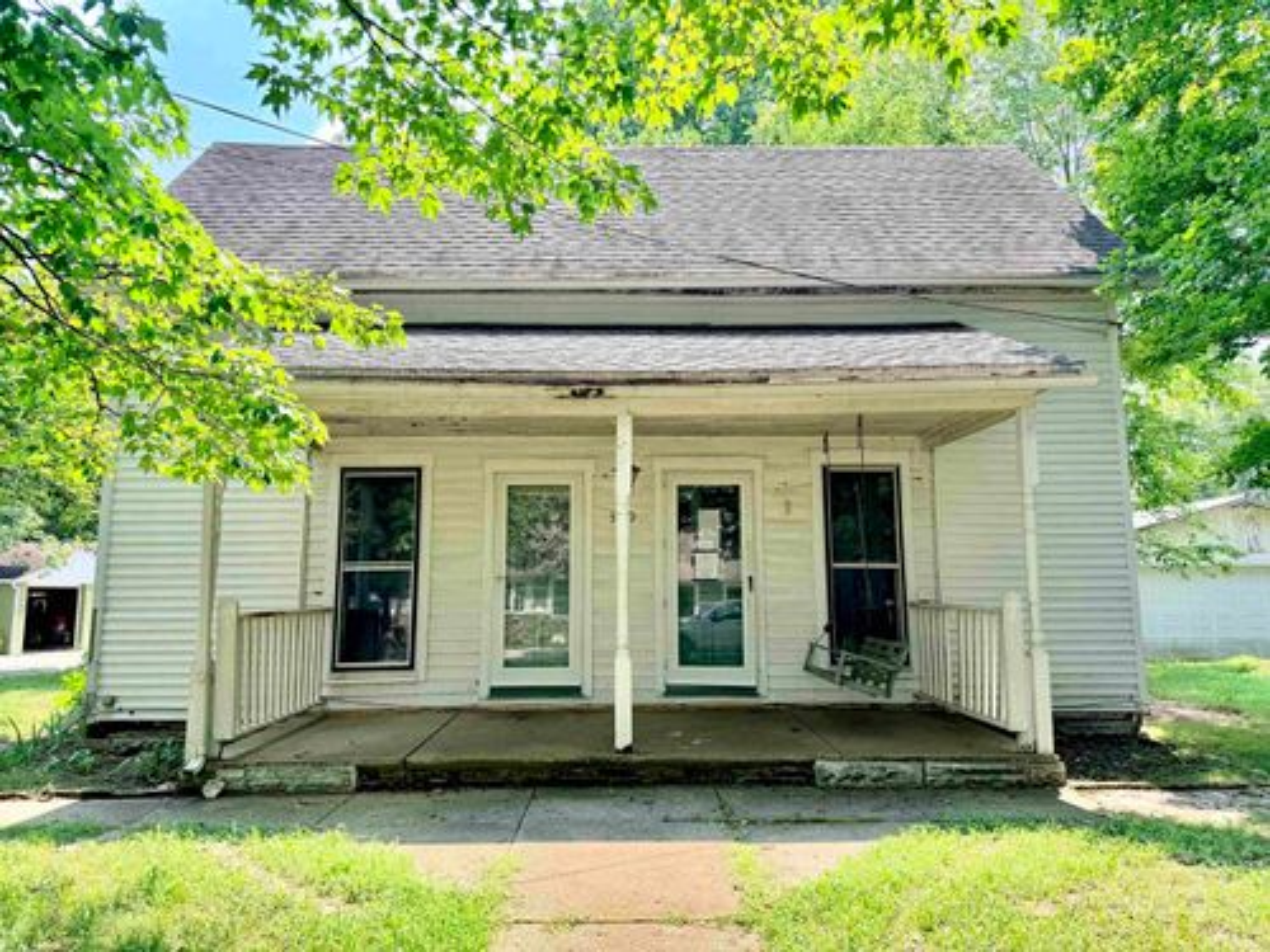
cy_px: 476
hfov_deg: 71.6
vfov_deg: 56.8
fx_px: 881
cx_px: 635
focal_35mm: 24
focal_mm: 6.76
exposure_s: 1/878
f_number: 1.78
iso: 80
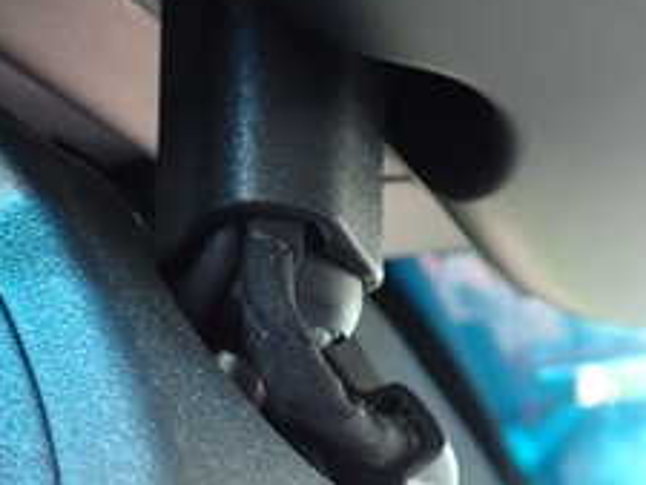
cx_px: 121
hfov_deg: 24.0
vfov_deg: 18.1
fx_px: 1494
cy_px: 468
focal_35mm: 80
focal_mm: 5.4
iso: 200
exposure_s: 1/80
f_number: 2.3
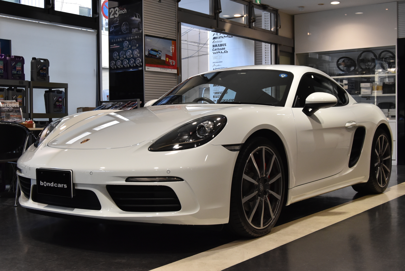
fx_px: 523
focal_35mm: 46
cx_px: 202
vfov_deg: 29.0
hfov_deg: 42.3
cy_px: 136
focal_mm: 31
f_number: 8
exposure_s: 1/50
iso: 1400
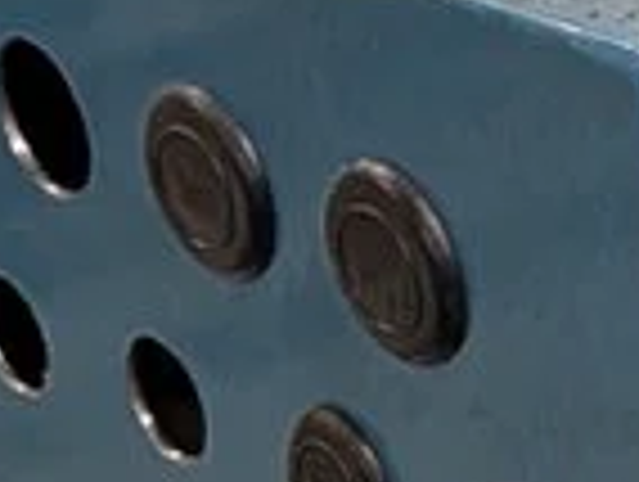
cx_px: 1152
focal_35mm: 242
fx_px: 4475
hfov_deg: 7.9
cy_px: 649
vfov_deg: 6.1
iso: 483
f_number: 1.68
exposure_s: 1/352
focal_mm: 6.9
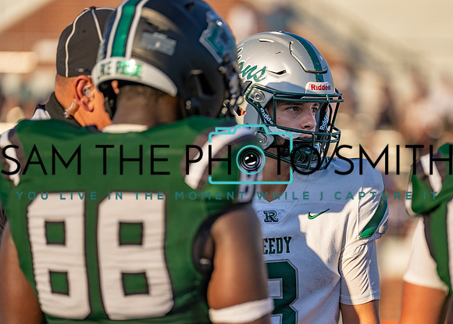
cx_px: 282
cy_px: 188
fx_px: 3141
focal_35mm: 244
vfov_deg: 5.9
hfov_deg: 8.2
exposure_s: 1/1600
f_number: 2.8
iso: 100
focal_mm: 200
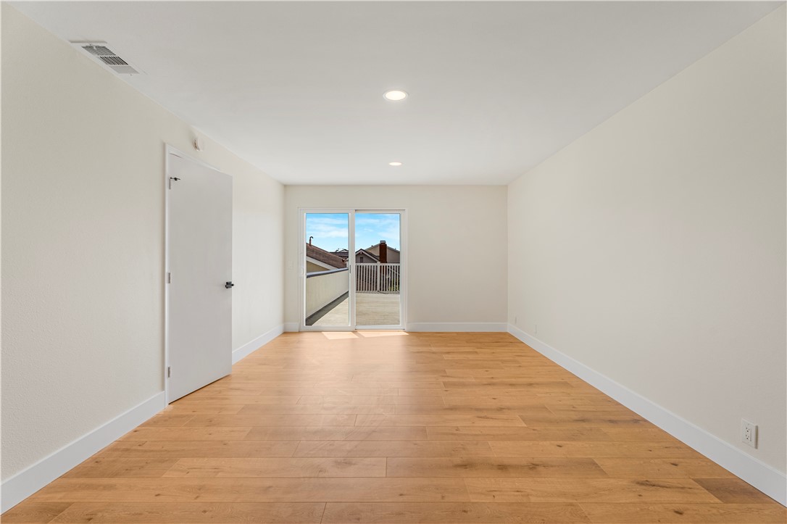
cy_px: 262
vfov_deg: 73.7
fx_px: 350
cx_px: 394
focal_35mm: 16
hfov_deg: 96.8
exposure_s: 1/100
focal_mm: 16
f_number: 8
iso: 400
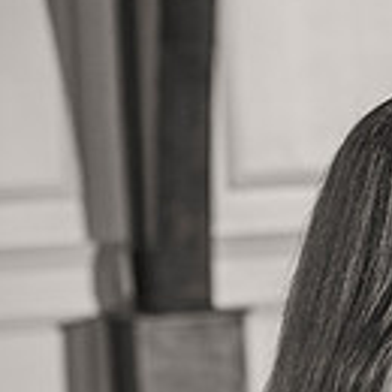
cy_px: 493
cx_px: 742
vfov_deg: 4.7
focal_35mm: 371
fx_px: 4753
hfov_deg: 4.7
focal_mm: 98
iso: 800
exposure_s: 1/125
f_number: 3.5
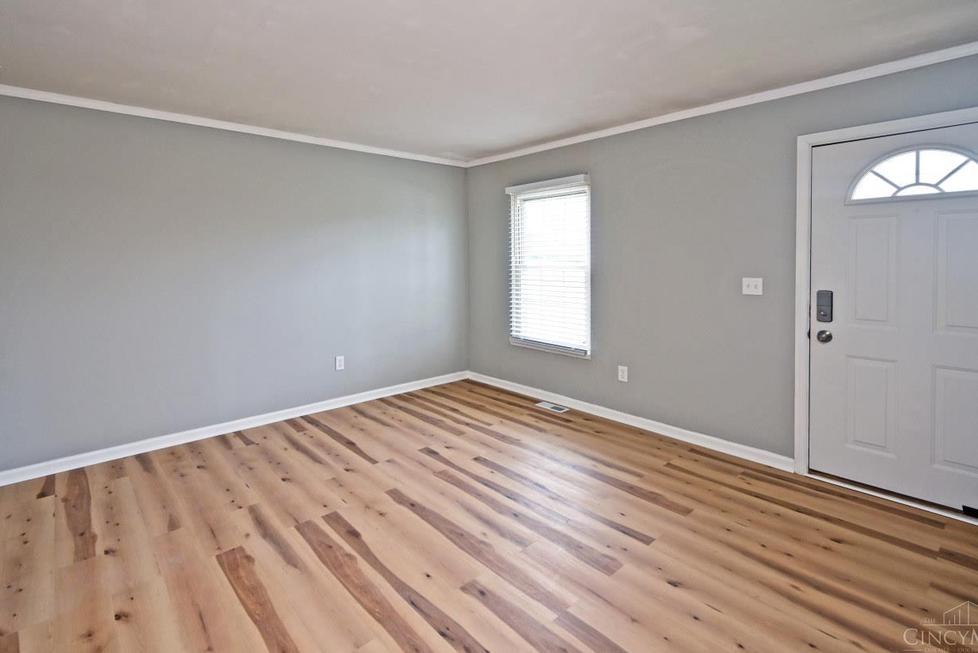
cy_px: 268
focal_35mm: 17
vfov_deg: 69.9
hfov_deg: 92.8
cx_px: 431
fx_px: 462
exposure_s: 1/80
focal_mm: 14
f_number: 4.5
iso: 200
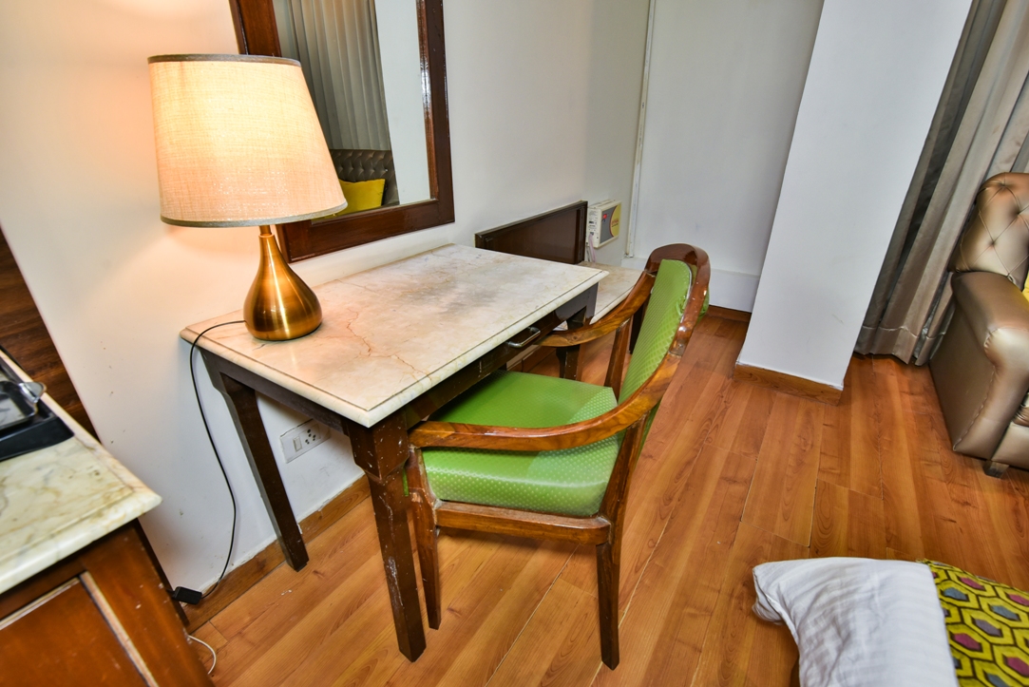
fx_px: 457
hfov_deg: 96.7
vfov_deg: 73.8
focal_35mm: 16
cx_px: 514
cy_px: 344
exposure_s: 1/13
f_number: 7.1
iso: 640
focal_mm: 16
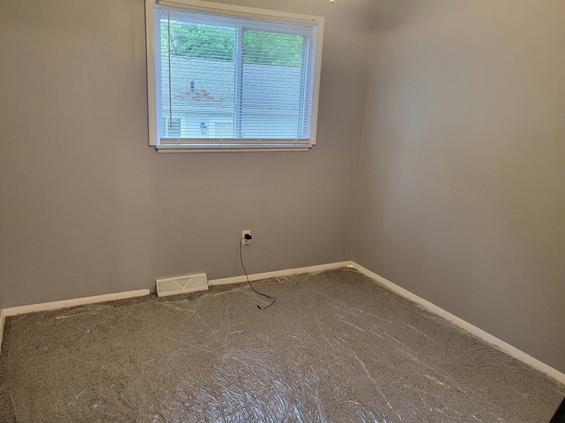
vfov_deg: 49.7
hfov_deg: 63.4
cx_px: 264
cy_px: 213
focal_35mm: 28
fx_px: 457
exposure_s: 1/60.2
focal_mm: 5.4
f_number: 1.8
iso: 200
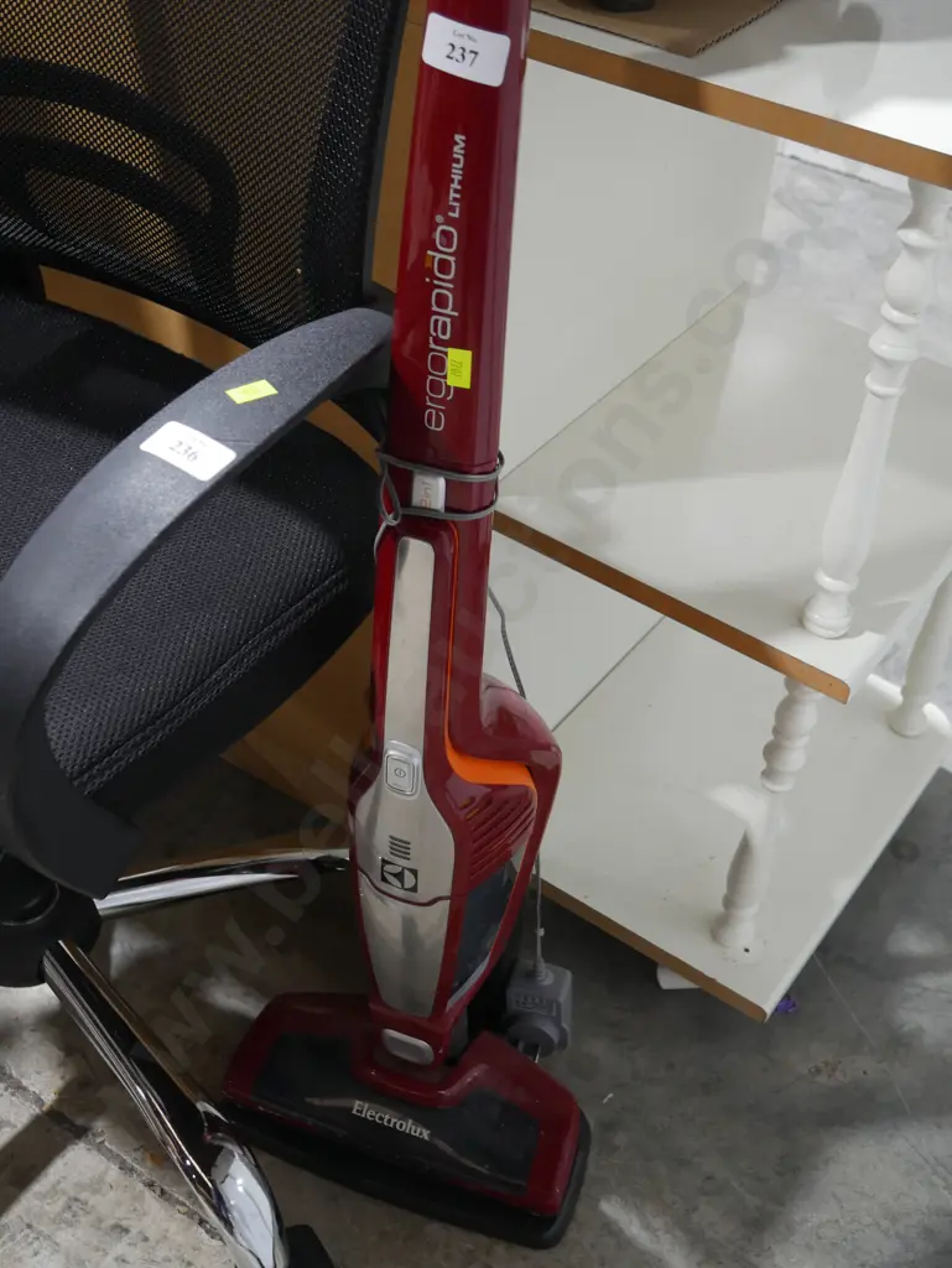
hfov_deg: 31.5
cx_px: 476
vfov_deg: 41.2
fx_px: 1685
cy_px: 634
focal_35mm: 46
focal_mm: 23
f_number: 5.1
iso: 800
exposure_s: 1/60
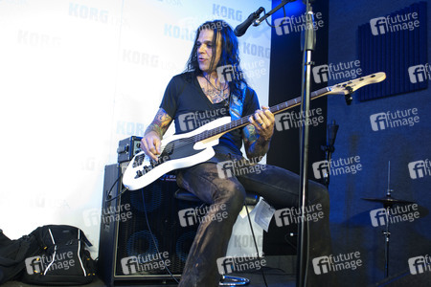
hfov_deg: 53.1
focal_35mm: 36
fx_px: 431
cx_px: 216
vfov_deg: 36.9
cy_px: 144
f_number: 4.5
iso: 1250
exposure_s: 1/60
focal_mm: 24
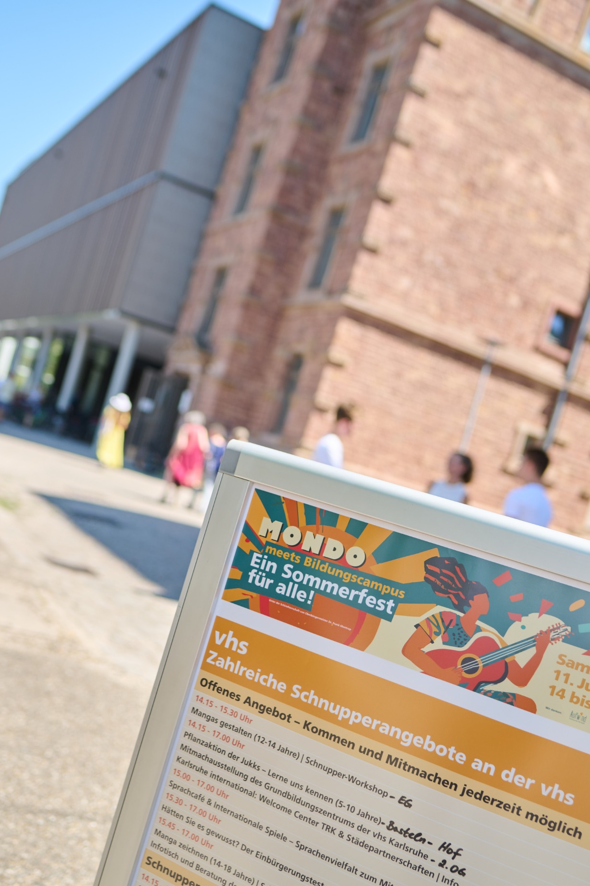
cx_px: 272
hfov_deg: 32.6
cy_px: 506
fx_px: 1009
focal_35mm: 41
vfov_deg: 47.3
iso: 100
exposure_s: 1/1250
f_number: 2.8
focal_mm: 35
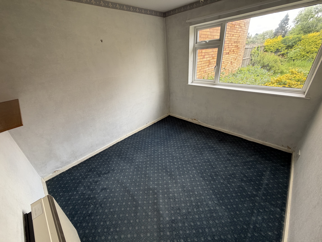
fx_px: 130
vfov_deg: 85.7
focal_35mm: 14
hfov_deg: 102.1
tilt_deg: -25.6
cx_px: 161
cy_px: 121
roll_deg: +5.0
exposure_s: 1/121
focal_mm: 2.22
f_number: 2.2
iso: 100
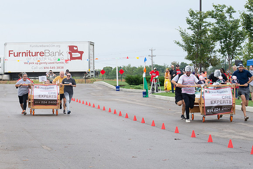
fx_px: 1228
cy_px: 91
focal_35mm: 175
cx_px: 44
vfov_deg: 7.9
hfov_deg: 11.7
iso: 640
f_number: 9
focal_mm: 105
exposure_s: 1/250
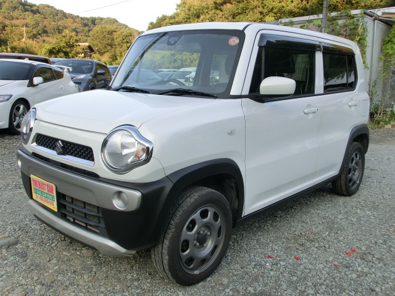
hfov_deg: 50.1
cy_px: 148
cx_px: 198
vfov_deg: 38.7
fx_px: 422
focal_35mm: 37
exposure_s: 1/200
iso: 100
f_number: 3.9
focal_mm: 6.61
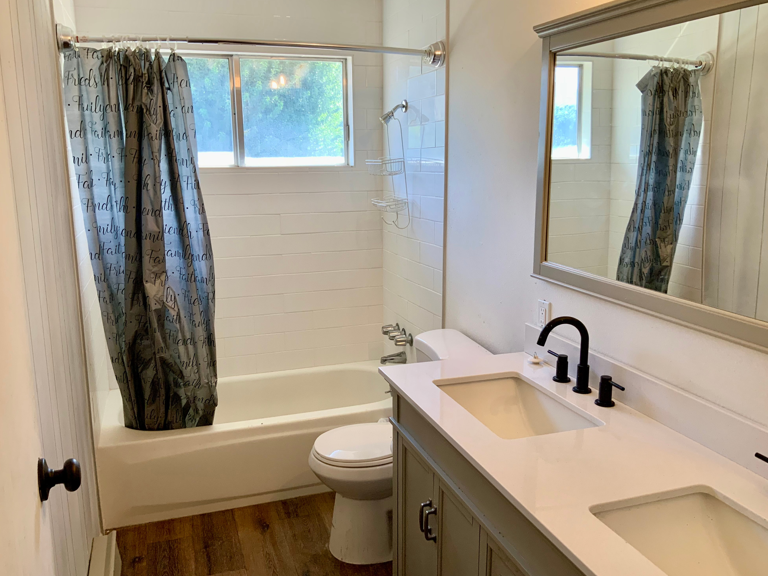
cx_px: 384
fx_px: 666
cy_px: 292
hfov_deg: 60.0
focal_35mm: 30
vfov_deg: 46.8
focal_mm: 3
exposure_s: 1/120
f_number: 1.8
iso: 50
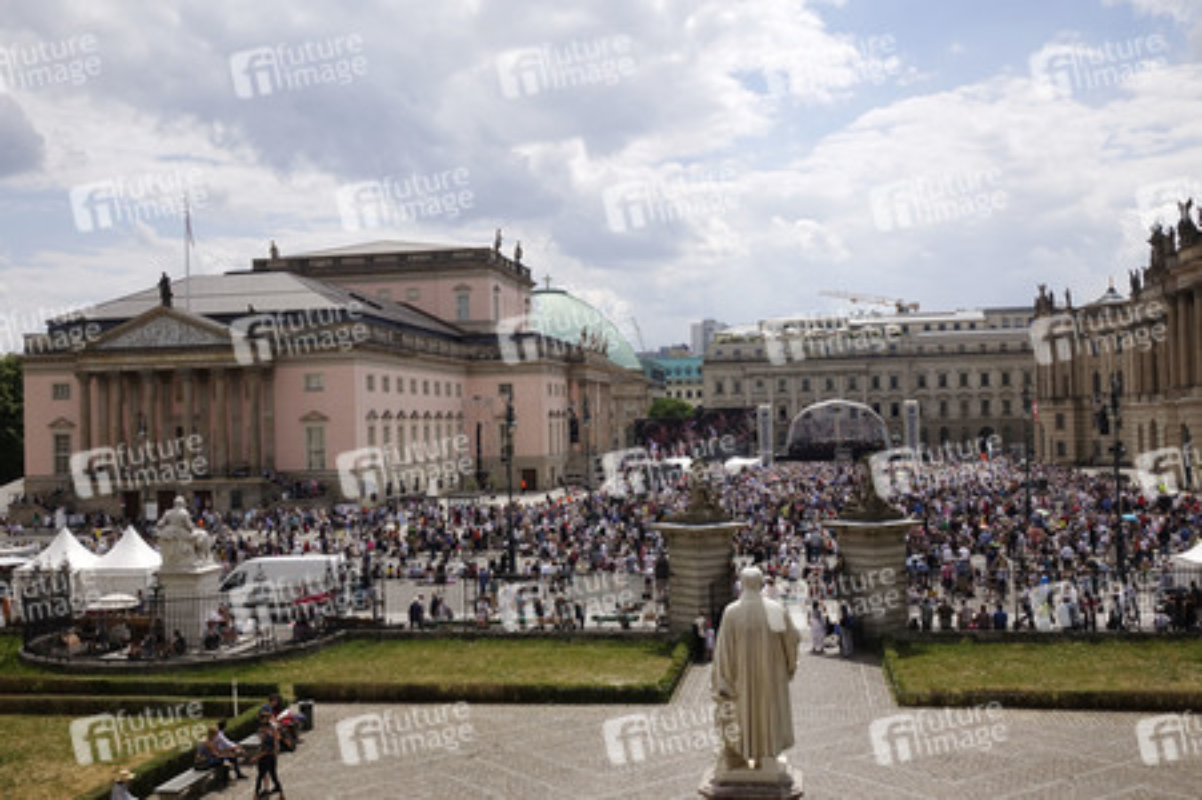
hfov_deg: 50.7
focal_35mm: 38
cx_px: 601
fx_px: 1268
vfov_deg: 35.0
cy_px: 400
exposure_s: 1/500
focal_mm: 13.94
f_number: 8
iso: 100
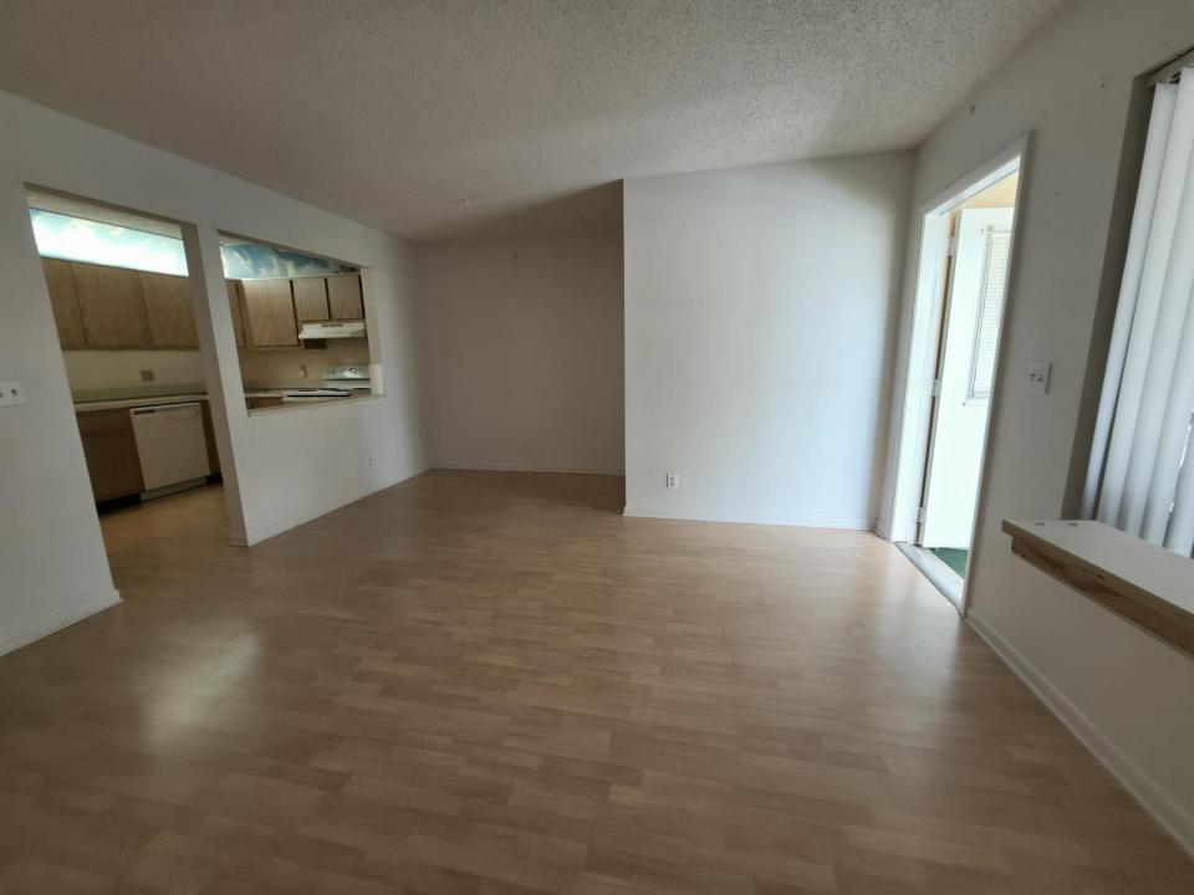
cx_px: 597
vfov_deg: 89.9
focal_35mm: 13
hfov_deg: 106.2
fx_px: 448
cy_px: 448
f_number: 1.9
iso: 50
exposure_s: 1/60
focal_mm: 2.2
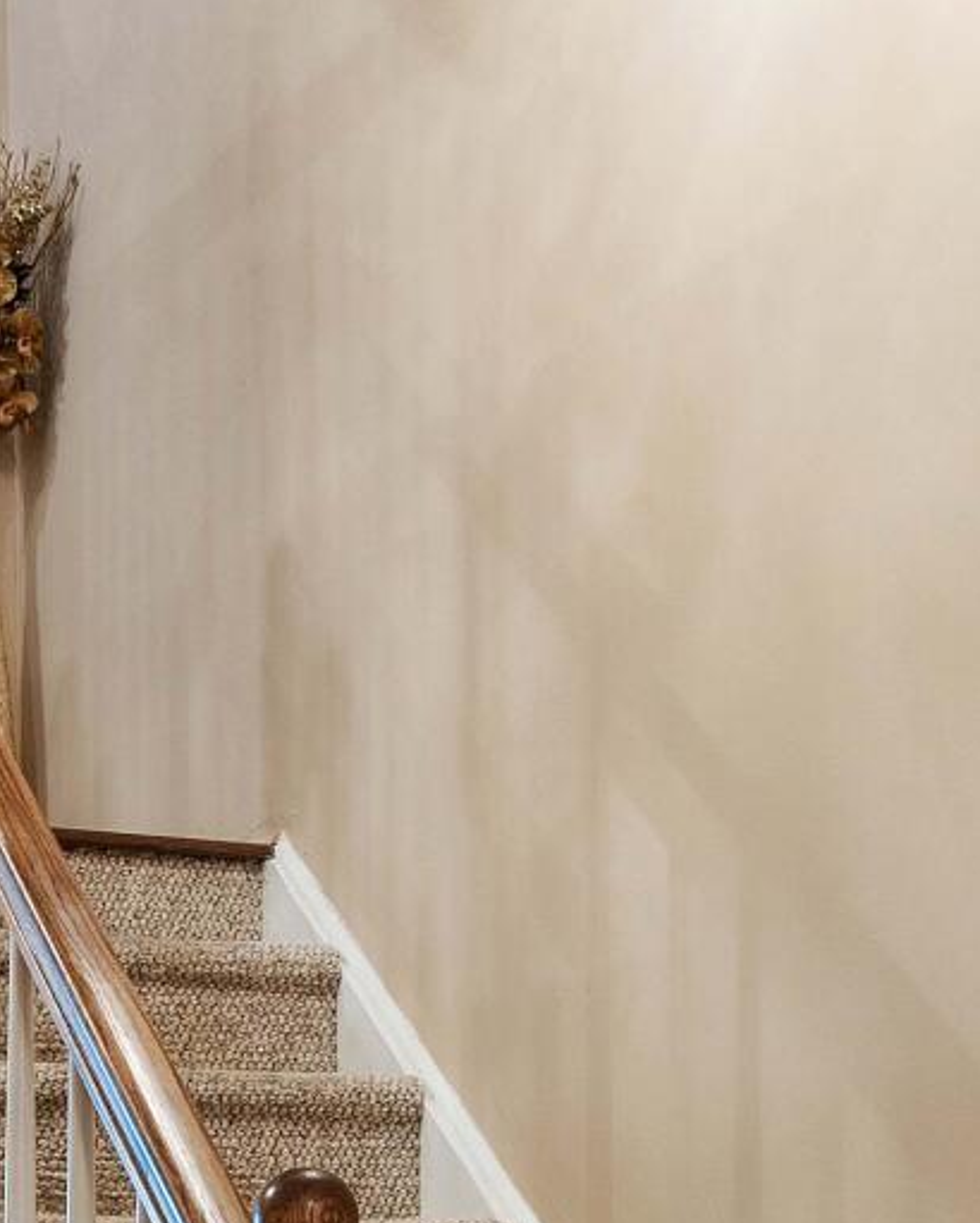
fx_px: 3189
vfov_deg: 20.5
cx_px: 103
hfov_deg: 17.2
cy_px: 1409
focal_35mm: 88
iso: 250
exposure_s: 1.6
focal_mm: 16
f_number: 9
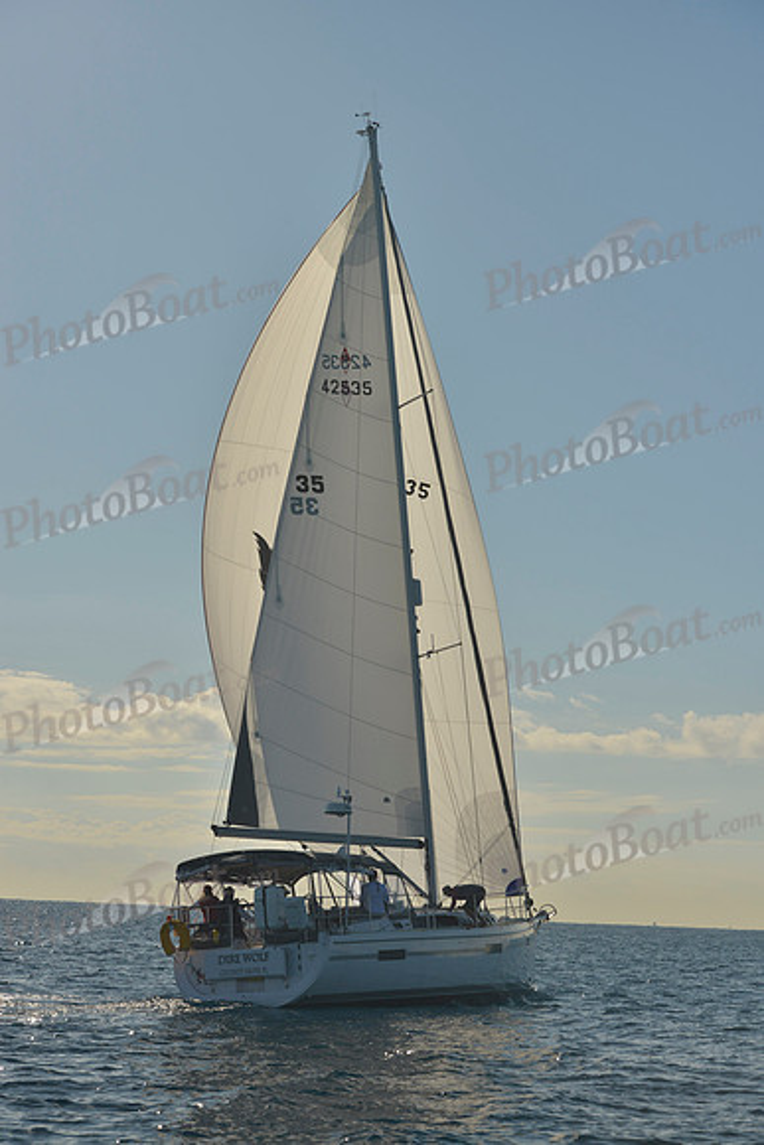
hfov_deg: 19.5
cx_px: 382
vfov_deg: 28.8
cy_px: 572
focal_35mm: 70
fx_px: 2227
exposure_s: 1/800
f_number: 9
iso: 200
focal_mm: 70
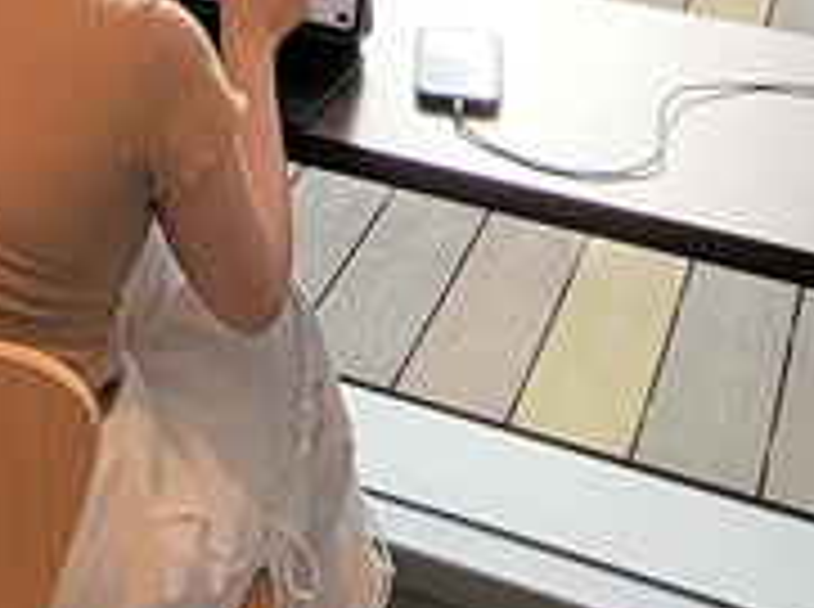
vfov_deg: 15.2
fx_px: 1690
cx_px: 54
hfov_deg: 26.0
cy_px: -698
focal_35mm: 72
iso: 50
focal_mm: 2.2
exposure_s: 1/384
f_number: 2.2
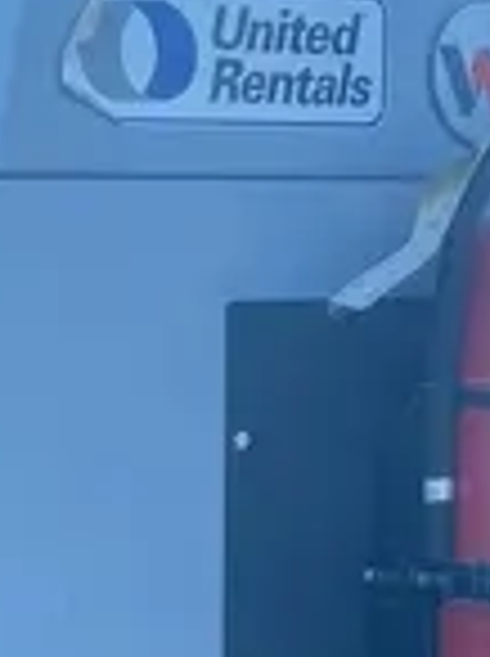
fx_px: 2669
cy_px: 965
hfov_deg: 10.4
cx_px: 0
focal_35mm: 141
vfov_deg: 13.3
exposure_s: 1/345
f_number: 1.8
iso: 20
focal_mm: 3.99
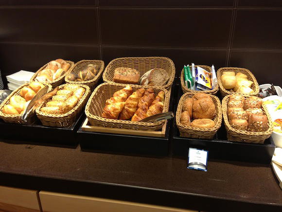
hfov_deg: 55.4
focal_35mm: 33
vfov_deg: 42.9
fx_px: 269
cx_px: 141
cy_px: 106
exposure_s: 1/30
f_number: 2.4
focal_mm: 4.13
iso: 50
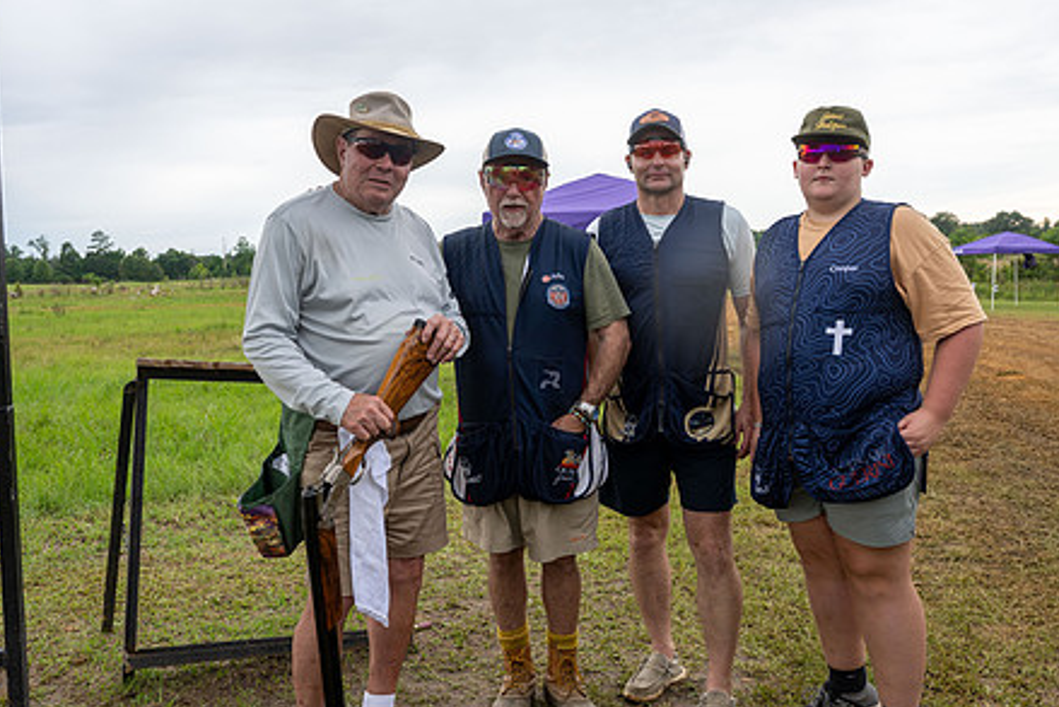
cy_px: 349
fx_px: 971
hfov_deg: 57.2
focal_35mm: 33
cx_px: 528
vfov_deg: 40.0
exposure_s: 1/100
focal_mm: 25
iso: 90
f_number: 5
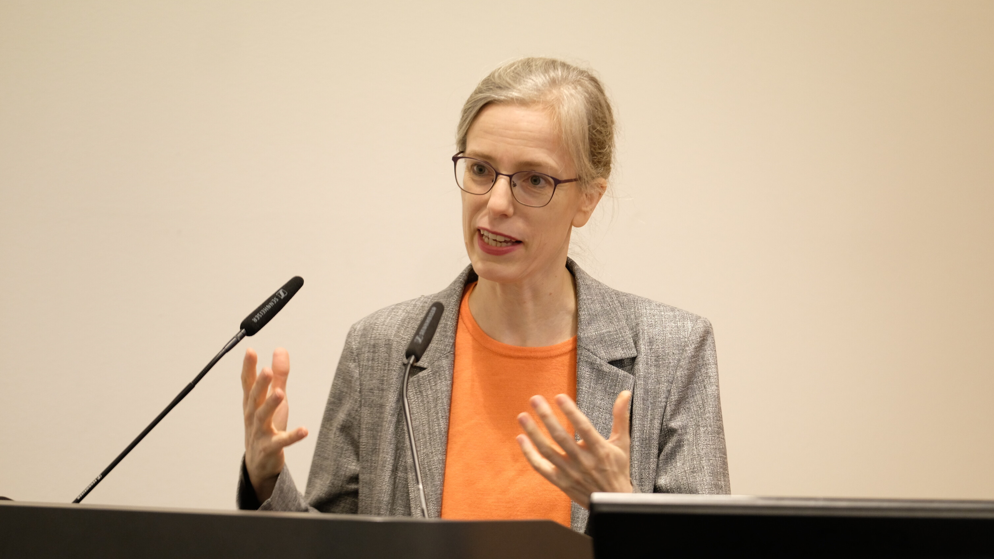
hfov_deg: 9.8
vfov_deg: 5.5
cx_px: 497
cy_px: 319
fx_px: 5798
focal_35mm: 220
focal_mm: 140
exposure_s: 1/125
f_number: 2.8
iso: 1000
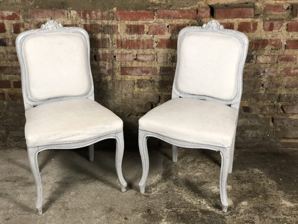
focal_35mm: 52
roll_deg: +0.6
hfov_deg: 36.8
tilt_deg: -23.9
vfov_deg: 28.0
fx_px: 448
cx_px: 149
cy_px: 112
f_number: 2.4
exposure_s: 1/33
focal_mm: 6
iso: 80
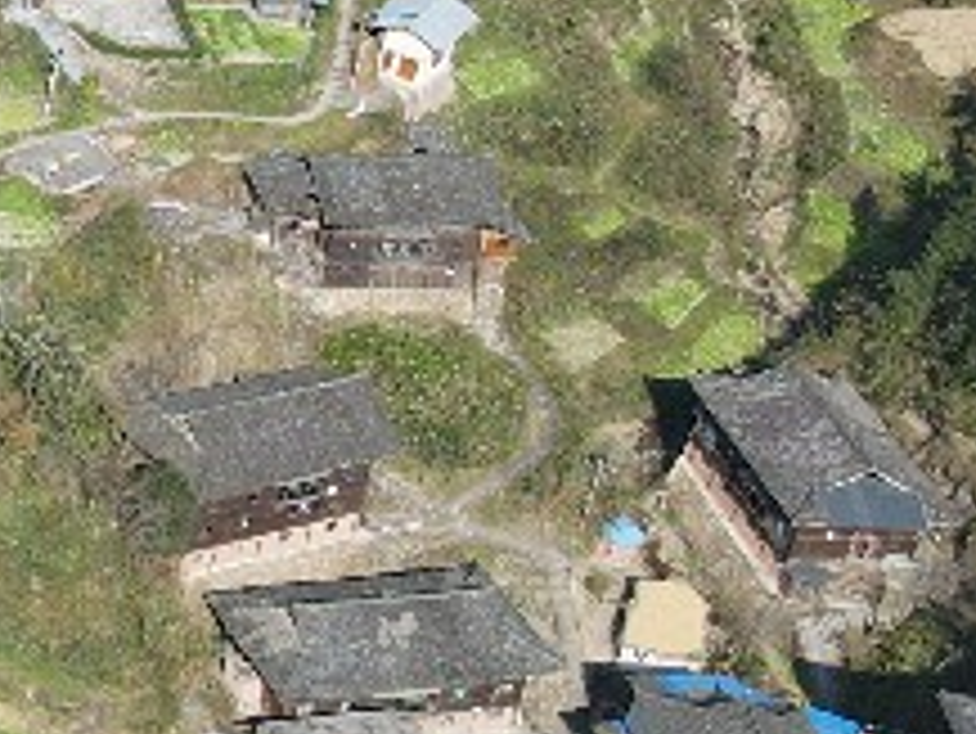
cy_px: 140
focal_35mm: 113
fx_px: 3188
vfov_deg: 13.1
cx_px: -1097
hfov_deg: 14.0
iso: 110
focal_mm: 4.5
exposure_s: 1/500
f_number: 2.8
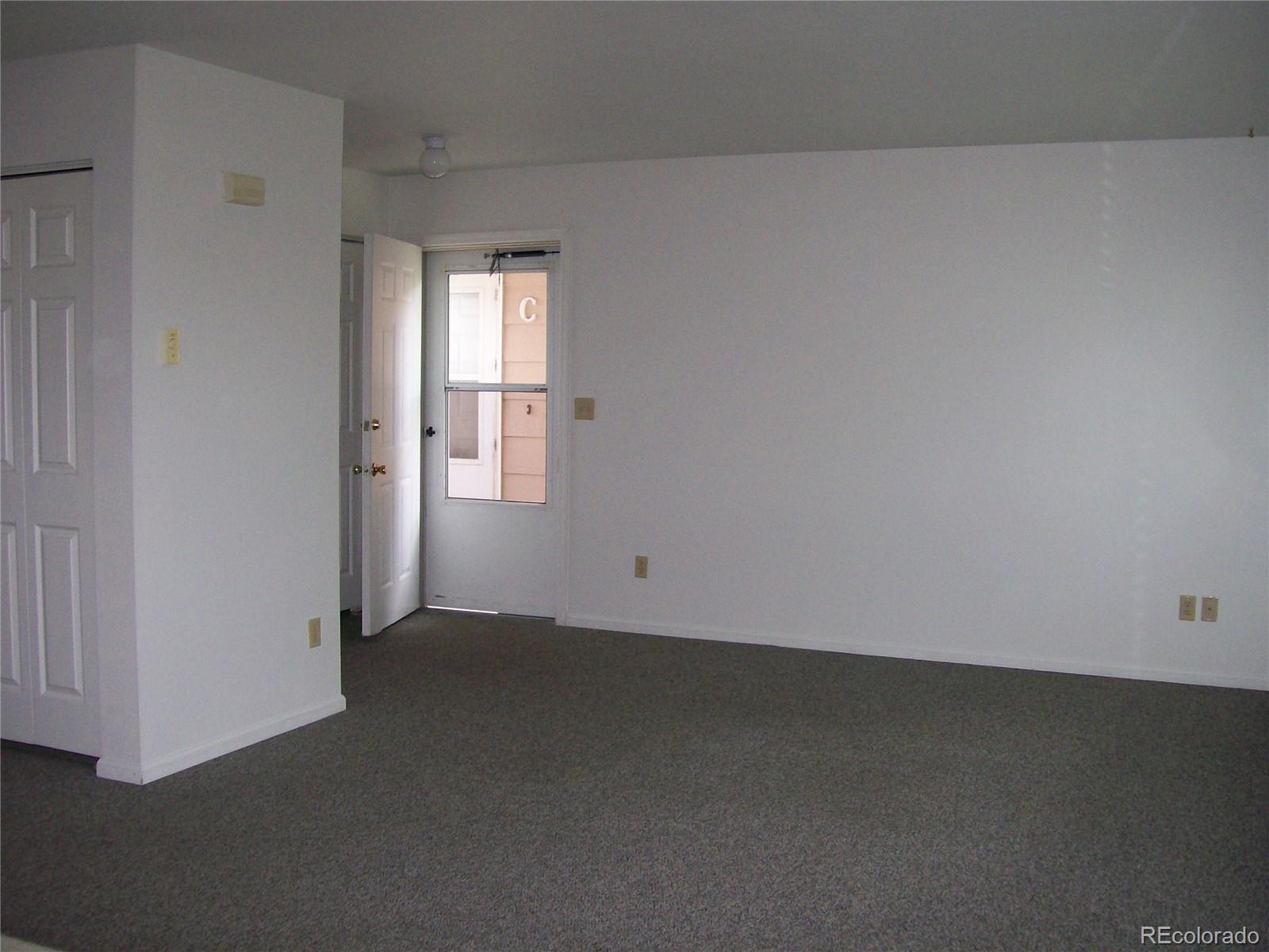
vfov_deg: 39.7
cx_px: 634
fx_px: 1320
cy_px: 476
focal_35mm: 36
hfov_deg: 51.4
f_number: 2.7
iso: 140
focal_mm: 6
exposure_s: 1/64
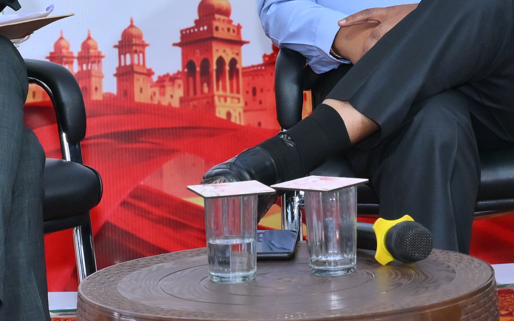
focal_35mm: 168
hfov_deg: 12.4
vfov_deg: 7.6
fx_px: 2353
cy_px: -189
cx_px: 389
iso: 1250
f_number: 7.1
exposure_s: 1/125
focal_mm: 45
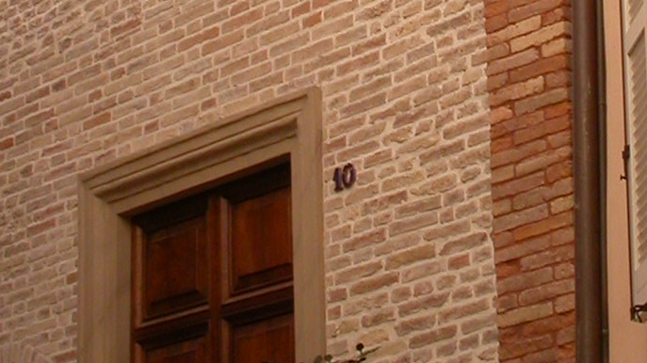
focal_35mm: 137
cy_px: -142
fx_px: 2350
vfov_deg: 8.7
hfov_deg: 15.7
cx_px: 334
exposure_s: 1/151
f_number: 5.3
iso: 100
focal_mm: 7.85
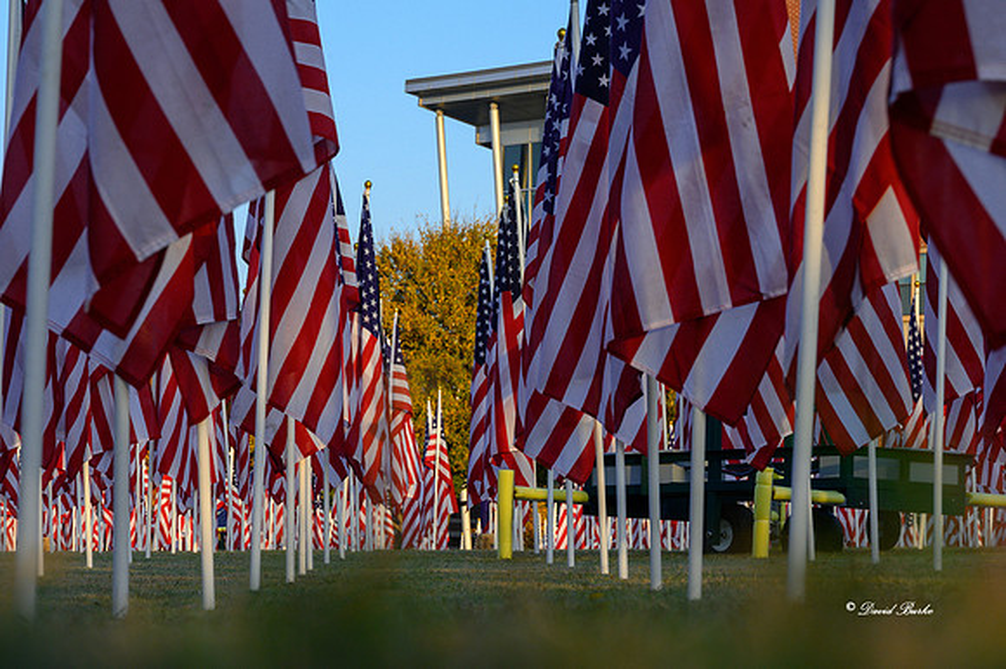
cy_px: 334
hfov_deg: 14.5
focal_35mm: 141
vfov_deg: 9.7
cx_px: 503
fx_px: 3945
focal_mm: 130
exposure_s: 1/125
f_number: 16
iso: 800
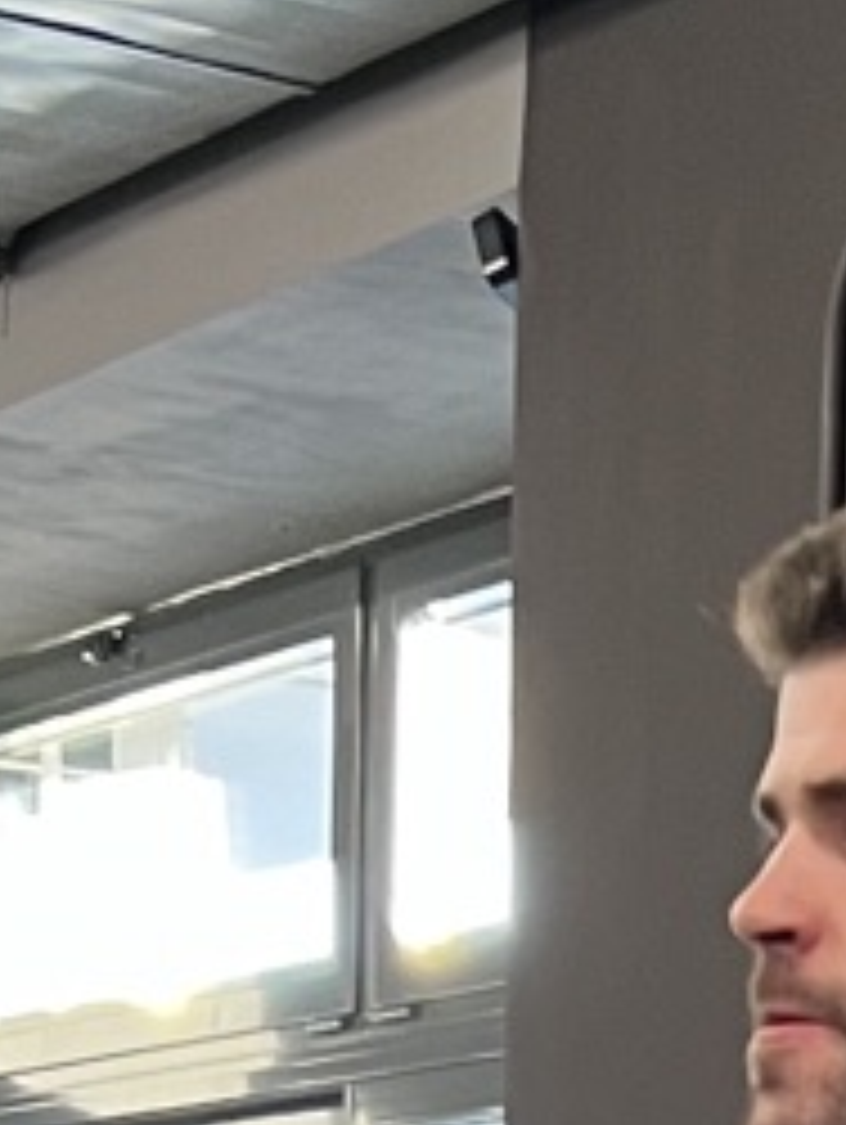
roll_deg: -1.5
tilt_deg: -5.8
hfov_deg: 7.6
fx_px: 6083
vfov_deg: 9.6
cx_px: 1755
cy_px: 2462
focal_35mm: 187
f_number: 1.5
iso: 200
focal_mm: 5.7
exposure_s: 1/50
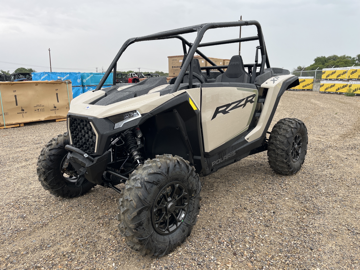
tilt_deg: -11.9
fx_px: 270
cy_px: 135
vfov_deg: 53.1
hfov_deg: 67.3
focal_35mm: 26
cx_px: 180
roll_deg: +0.2
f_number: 1.6
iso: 50
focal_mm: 5.1
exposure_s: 1/639
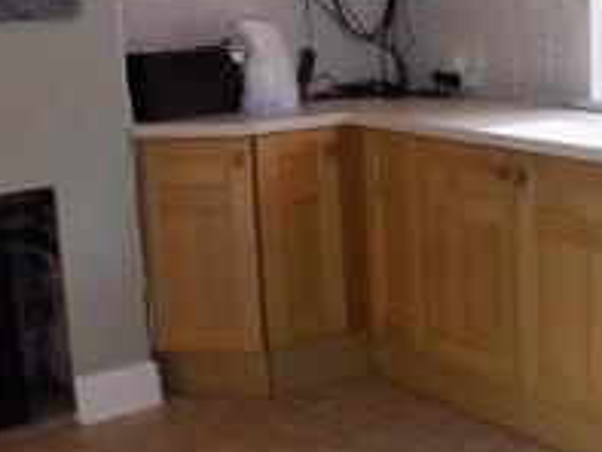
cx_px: 549
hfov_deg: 27.5
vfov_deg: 21.6
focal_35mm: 68
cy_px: 212
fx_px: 1183
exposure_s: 1/40
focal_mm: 4
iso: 80
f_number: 3.1
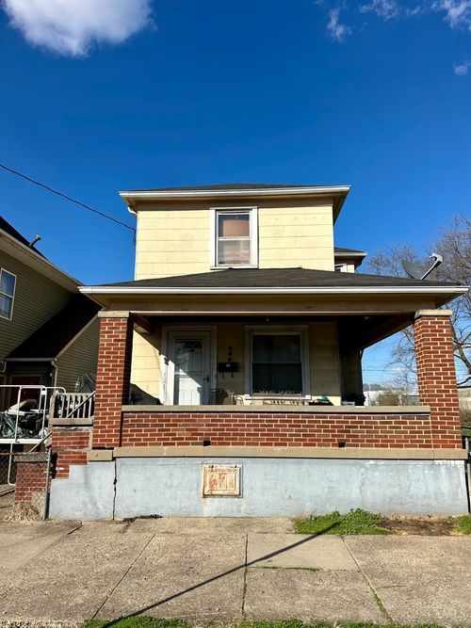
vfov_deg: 71.6
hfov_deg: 56.8
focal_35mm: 24
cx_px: 236
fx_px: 436
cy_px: 314
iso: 80
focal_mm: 6.86
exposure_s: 1/5848
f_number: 1.78
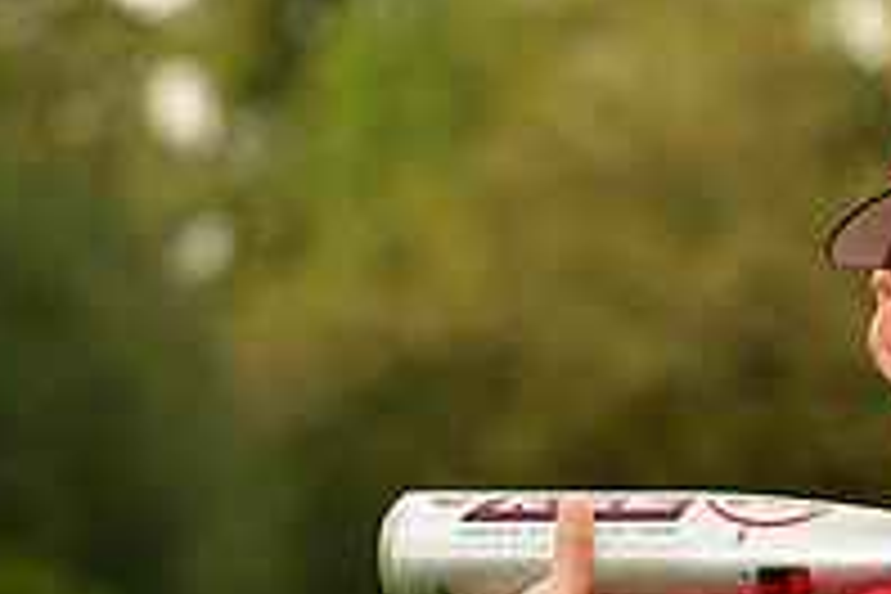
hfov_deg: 4.0
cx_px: 1179
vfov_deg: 2.7
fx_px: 12597
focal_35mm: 509
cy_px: 781
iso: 200
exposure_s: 1/500
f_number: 5
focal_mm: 116
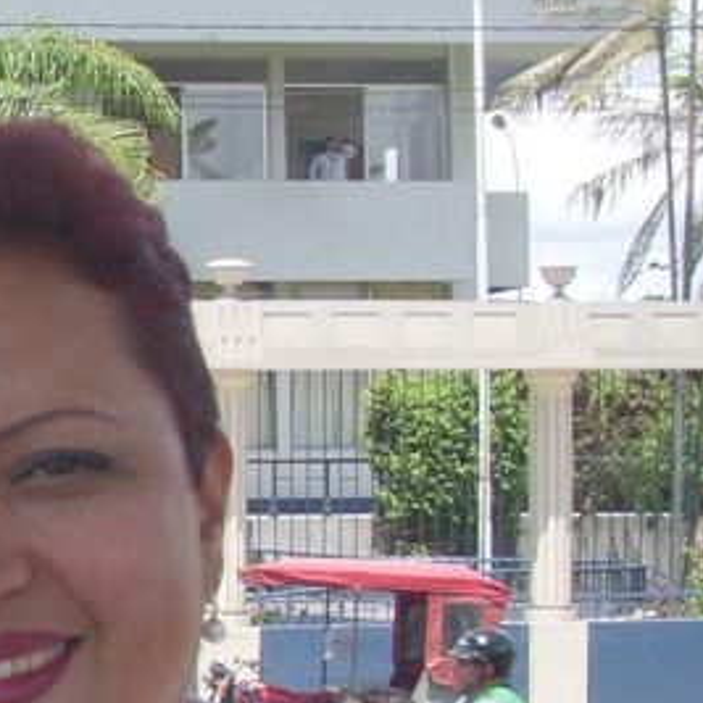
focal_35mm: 126
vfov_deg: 13.8
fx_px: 2895
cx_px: -569
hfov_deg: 12.6
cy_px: 556
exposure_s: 1/640
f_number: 3.3
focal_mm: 6.3
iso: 100
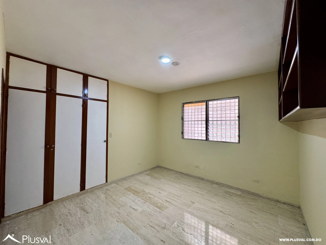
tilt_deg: +1.4
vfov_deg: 85.7
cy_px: 122
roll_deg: -0.2
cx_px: 163
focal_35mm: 14
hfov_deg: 102.1
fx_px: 132
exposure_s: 1/60
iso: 200
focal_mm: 2.22
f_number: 2.2
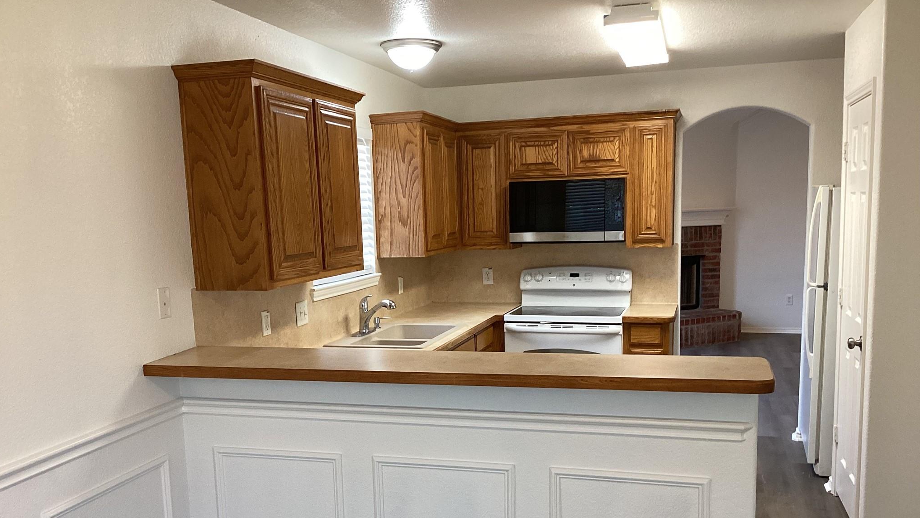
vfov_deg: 34.3
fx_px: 829
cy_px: 345
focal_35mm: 34
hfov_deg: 58.0
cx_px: 458
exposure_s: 1/60
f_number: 2.4
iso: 160
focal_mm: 3.3
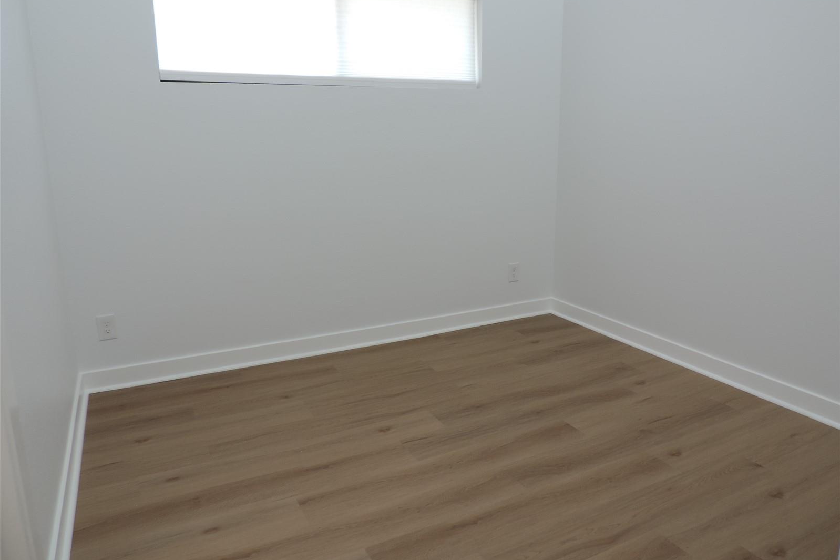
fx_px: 583
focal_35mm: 25
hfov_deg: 71.5
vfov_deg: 51.3
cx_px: 420
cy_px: 266
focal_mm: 4.3
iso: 110
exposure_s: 1/30
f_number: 3
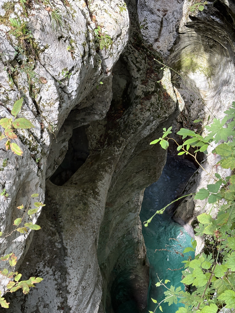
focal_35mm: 52
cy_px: 156
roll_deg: +6.2
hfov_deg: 28.0
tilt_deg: -37.3
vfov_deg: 36.8
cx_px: 118
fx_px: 471
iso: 50
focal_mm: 5.96
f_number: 1.6
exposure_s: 1/286
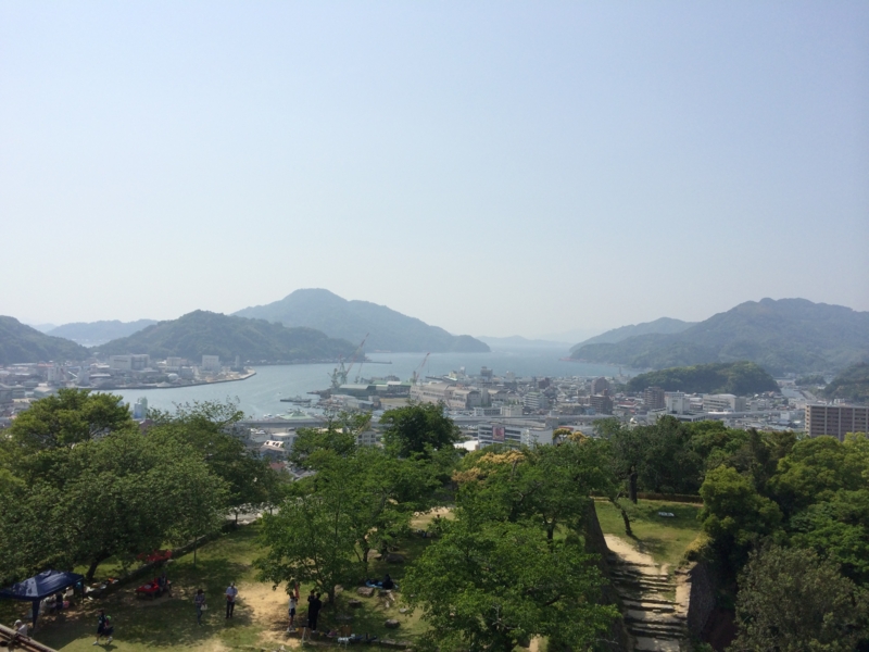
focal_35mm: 30
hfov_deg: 60.0
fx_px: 753
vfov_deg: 46.8
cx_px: 434
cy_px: 326
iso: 40
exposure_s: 1/3425
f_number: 2.2
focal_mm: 4.12
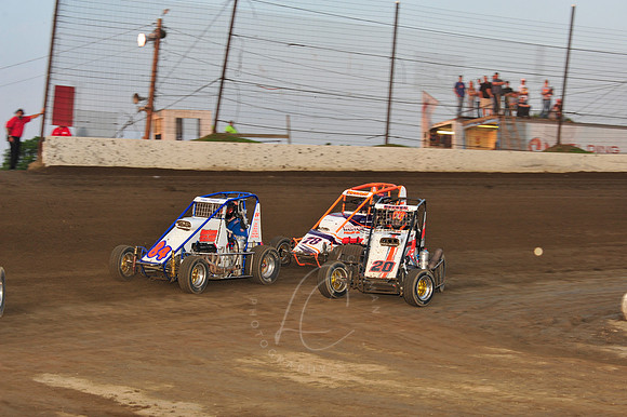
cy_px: 208
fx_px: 1392
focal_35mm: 80
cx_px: 314
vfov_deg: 17.0
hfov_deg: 25.4
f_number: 7.1
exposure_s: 1/320
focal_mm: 80
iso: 800
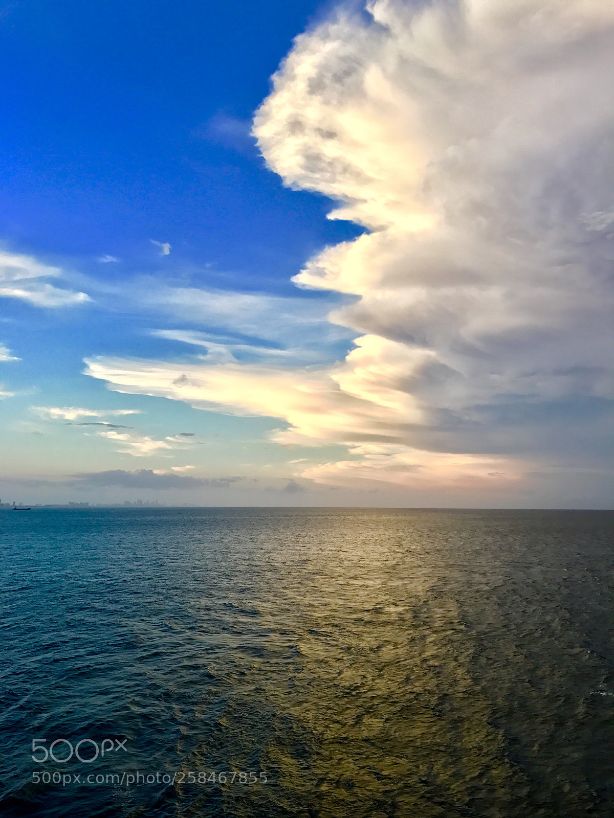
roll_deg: -0.9
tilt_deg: +7.6
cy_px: 409
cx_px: 307
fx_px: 662
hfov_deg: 49.7
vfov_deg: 63.4
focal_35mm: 28
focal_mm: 3.99
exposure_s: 1/120
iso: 25
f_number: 1.8
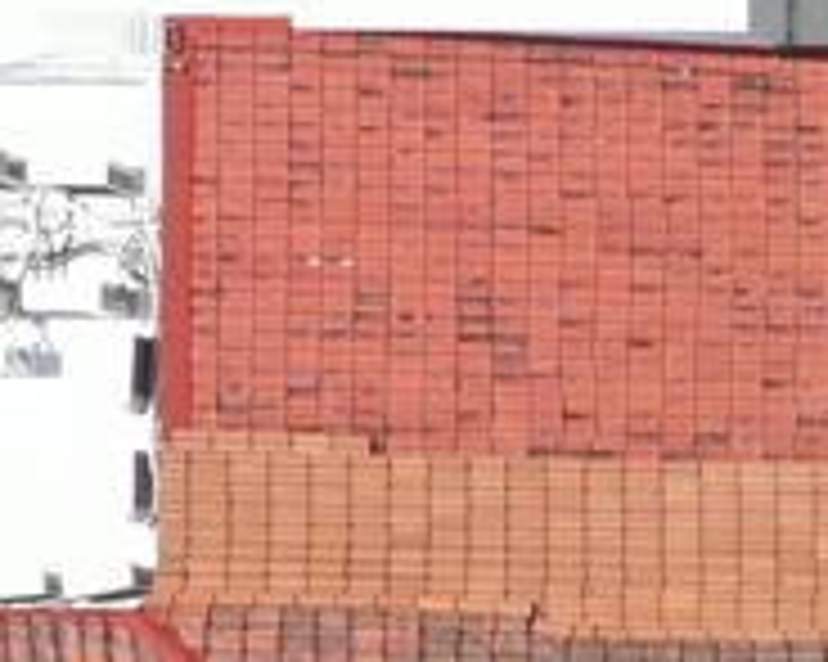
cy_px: 689
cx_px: 1584
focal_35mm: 146
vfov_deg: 10.5
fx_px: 3576
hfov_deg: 12.0
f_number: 5.6
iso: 100
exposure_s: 1/500
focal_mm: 10.26
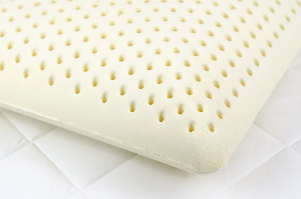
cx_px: 150
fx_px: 626
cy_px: 100
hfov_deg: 27.0
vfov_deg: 18.1
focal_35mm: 75
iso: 160
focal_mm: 50
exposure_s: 1/100
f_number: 4
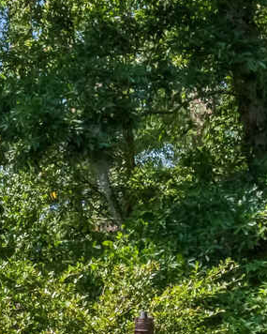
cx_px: 69
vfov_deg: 11.1
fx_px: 1678
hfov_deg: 9.1
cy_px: 407
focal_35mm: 170
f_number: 8
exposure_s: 1/320
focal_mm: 21
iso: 250
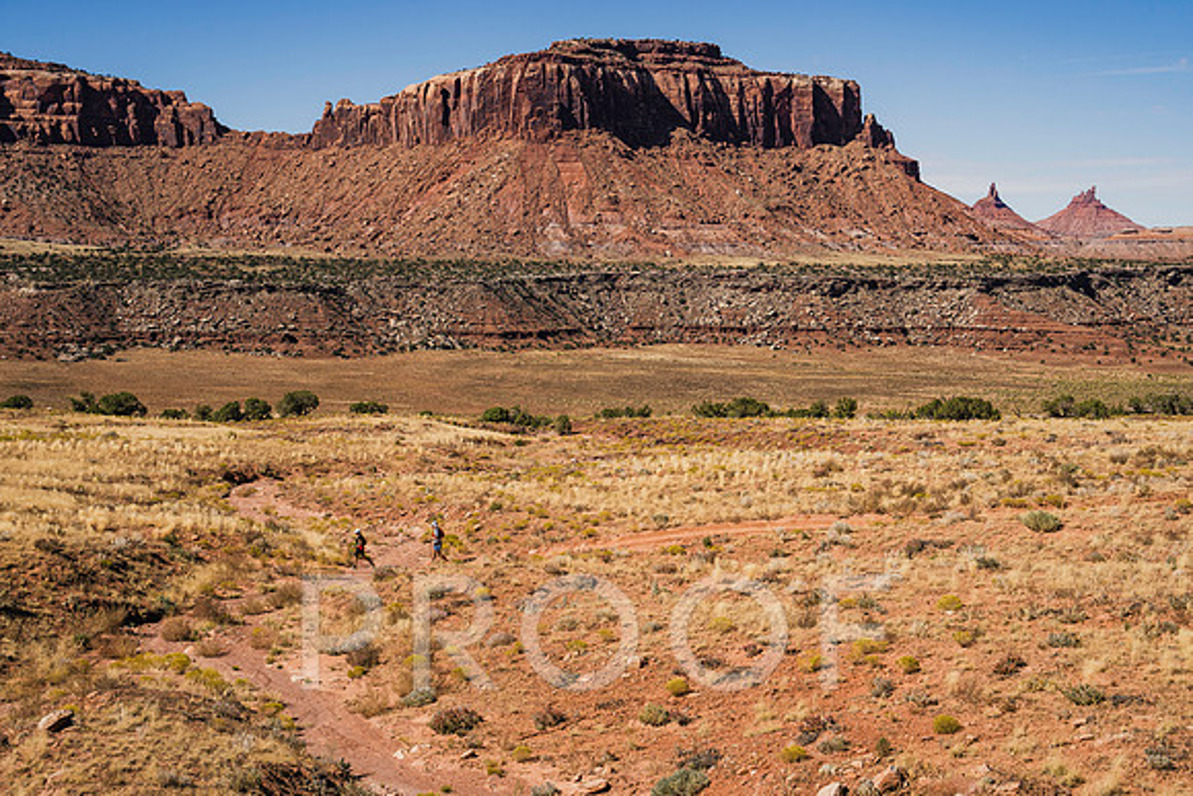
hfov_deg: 37.5
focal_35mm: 53
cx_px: 596
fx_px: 1757
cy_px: 398
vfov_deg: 25.5
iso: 160
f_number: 7.1
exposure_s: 1/640
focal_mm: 53
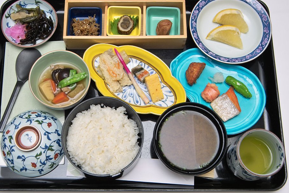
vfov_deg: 27.0
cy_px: 93
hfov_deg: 39.6
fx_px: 401
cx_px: 132
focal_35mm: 50
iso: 100
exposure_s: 1/125
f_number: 7.1
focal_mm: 26
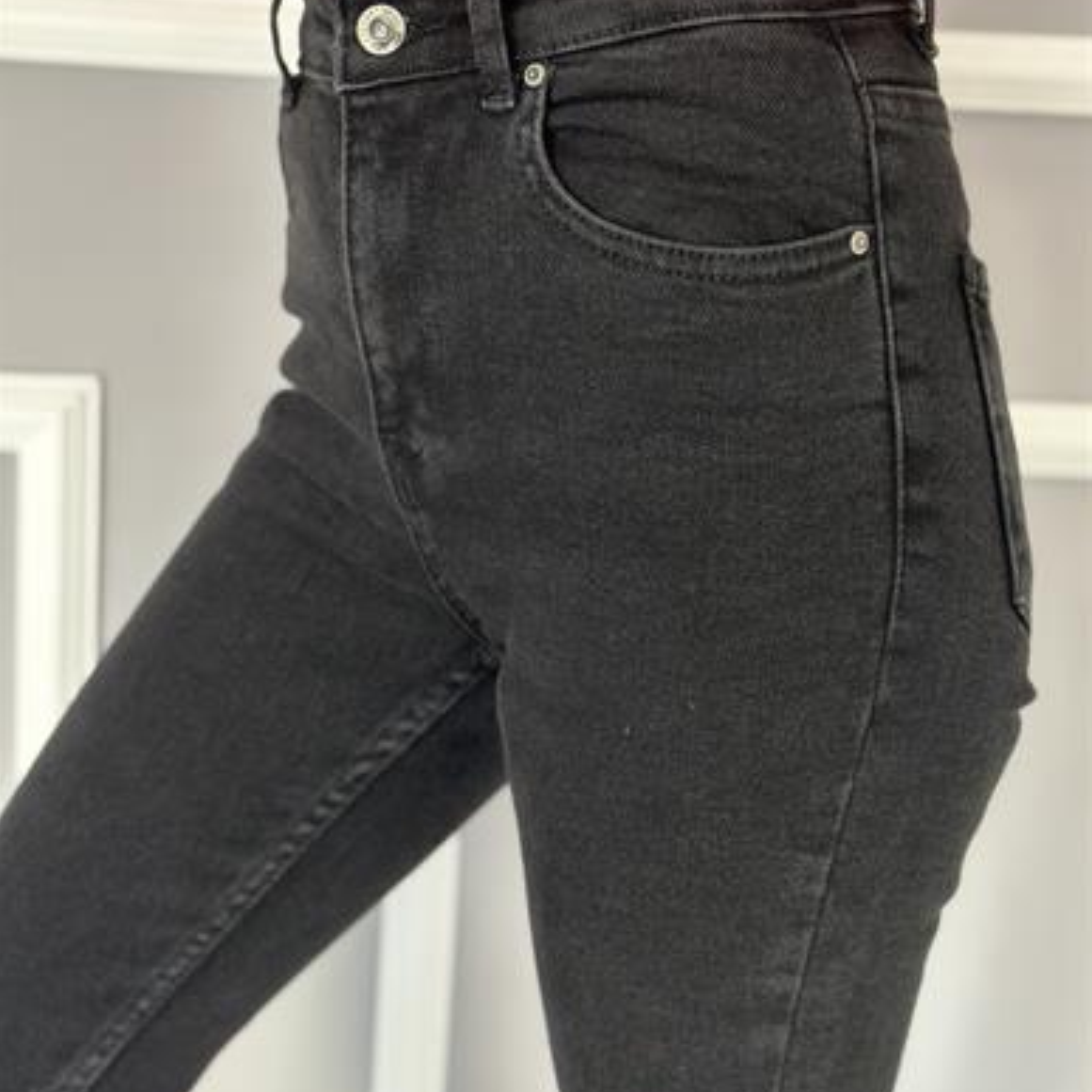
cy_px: 423
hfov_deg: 30.0
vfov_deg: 30.0
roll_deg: -3.2
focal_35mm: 57
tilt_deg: -13.7
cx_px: 545
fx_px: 2034
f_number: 1.78
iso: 200
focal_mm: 6.86
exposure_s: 1/60
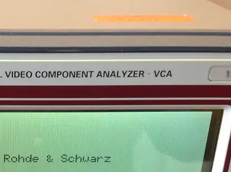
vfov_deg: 17.2
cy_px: 181
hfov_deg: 22.9
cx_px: 13
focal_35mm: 83
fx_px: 553
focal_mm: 4.28
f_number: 2.4
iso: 100
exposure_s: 1/15
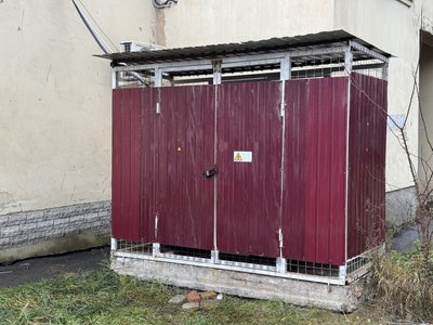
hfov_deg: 39.7
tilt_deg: -2.7
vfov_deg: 30.3
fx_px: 600
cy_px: 162
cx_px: 216
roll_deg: +0.5
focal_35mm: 48
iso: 100
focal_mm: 6.76
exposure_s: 1/97
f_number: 1.78
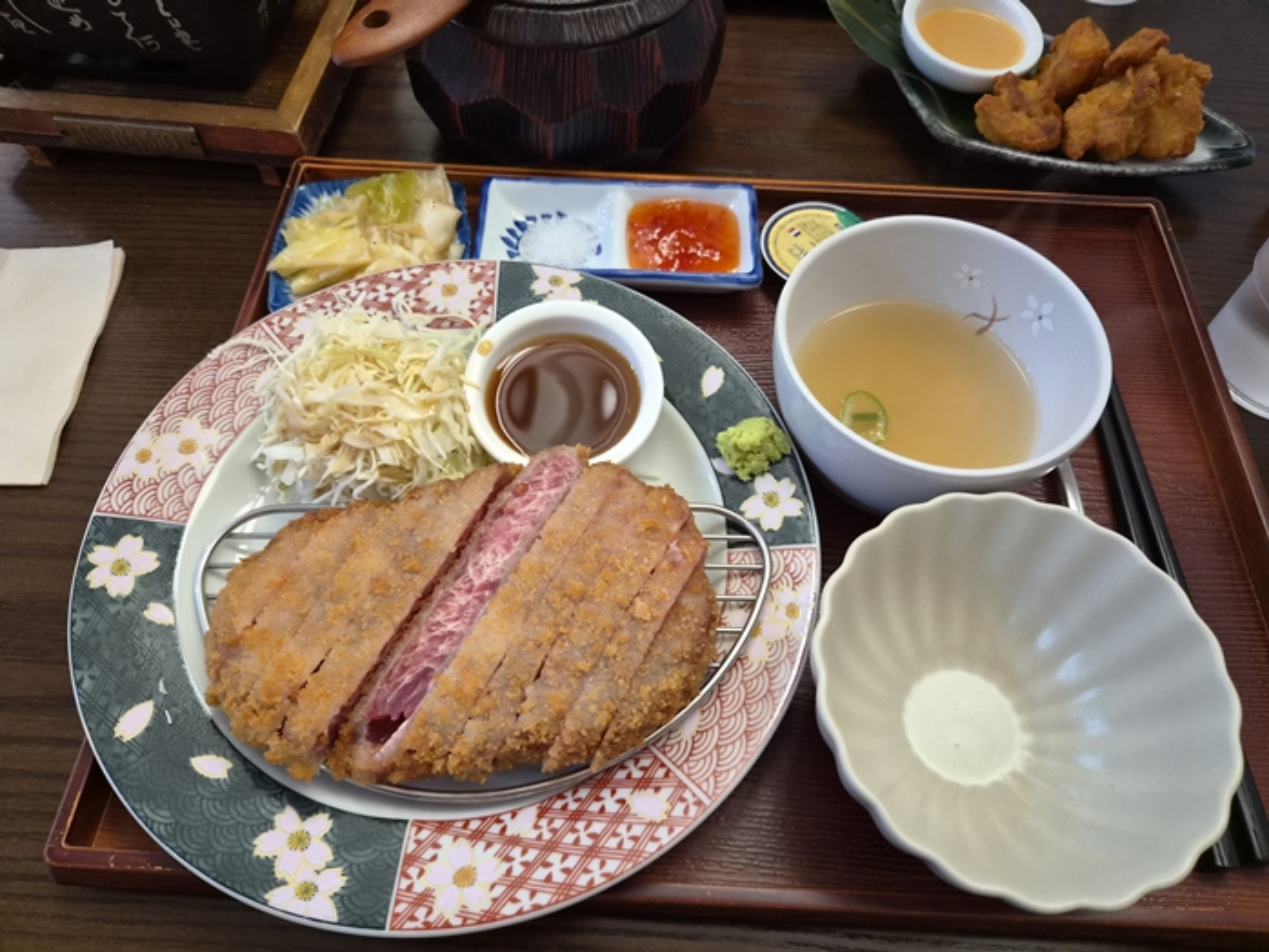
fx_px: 843
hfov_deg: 73.9
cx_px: 634
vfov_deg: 58.9
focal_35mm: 23
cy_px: 476
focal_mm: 5.4
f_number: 1.8
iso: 800
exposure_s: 1/120
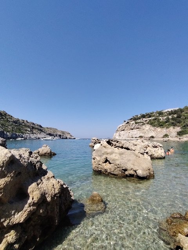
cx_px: 94
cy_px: 125
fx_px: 123
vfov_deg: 91.0
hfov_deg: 74.7
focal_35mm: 17
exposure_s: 1/2567
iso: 100
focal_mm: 1.42
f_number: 2.2
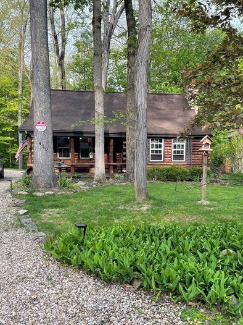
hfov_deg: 42.6
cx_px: 151
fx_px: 309
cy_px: 175
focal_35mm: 33
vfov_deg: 55.3
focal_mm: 4.2
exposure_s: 1/287
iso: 32
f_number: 1.6
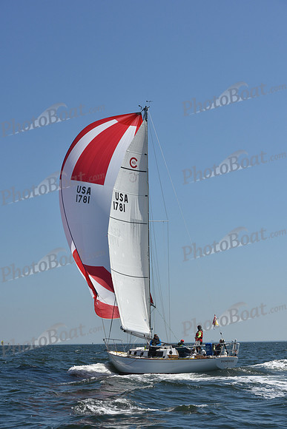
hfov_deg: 19.5
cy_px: 214
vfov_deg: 28.8
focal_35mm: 70
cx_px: 144
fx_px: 837
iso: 250
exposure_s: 1/1250
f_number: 10
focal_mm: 70
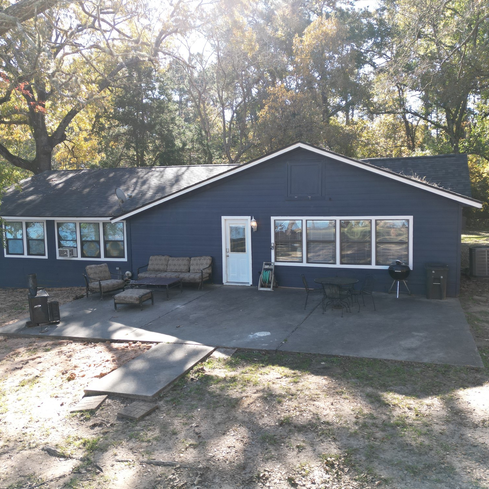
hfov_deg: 55.6
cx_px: 254
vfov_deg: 55.6
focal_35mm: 29
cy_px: 242
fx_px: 463
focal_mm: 6.72
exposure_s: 1/100
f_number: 1.7
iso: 100
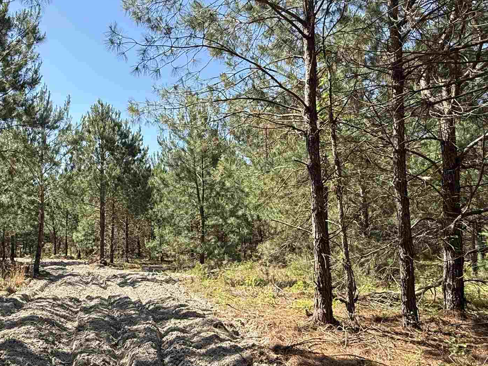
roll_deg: -0.3
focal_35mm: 31
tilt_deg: +5.9
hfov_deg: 56.5
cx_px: 145
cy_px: 203
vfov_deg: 45.4
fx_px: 437
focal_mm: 2.22
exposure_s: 1/779
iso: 64
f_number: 2.2
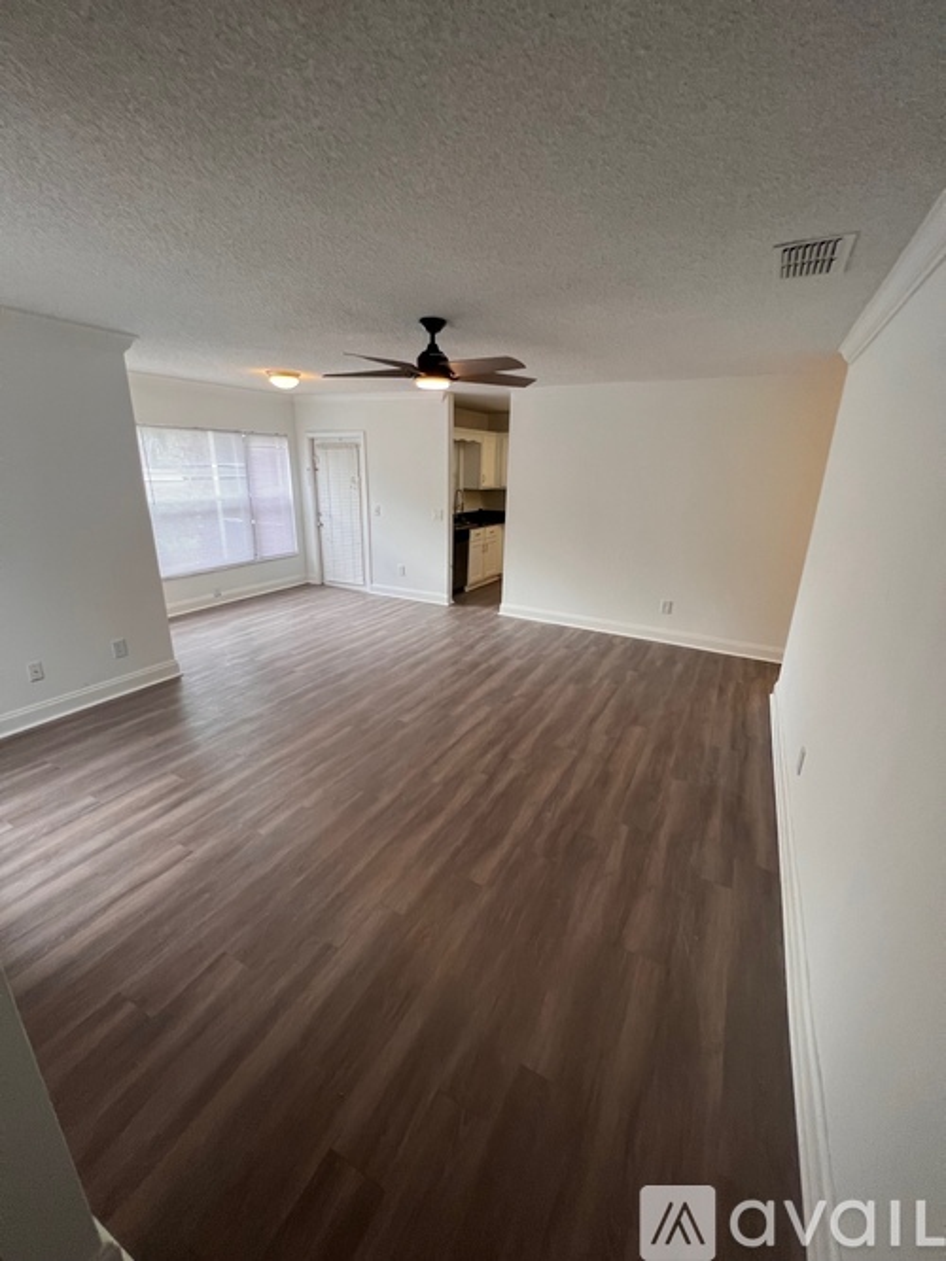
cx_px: 473
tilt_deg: -18.0
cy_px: 630
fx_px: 474
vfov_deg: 106.2
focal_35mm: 13
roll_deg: -1.3
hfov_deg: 89.9
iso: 200
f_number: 1.8
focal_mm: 1.57
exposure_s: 1/120
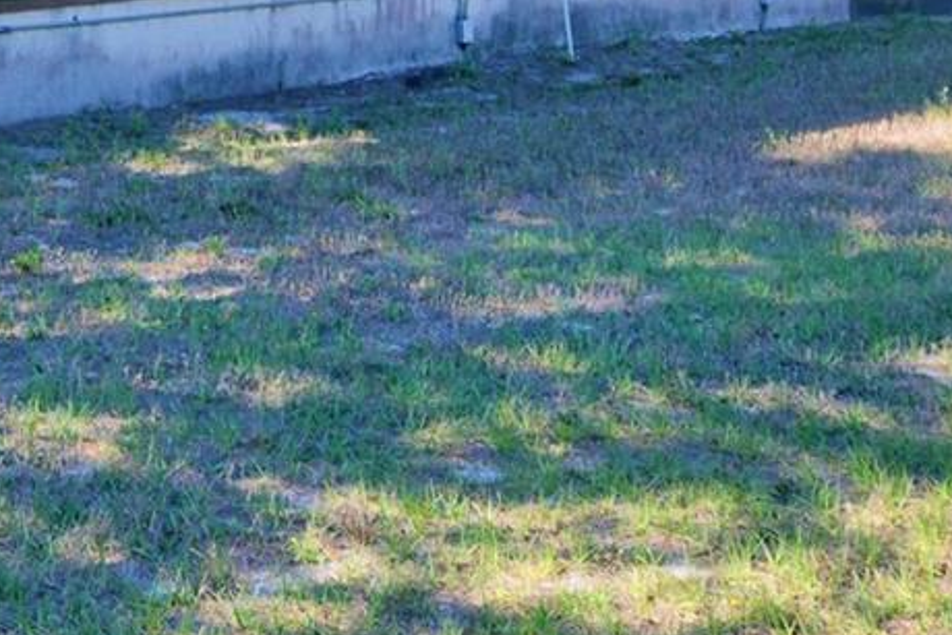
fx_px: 1931
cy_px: -290
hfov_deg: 26.2
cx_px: 0
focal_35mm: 73
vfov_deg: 17.1
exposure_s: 1/500
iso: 110
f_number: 5
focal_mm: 14
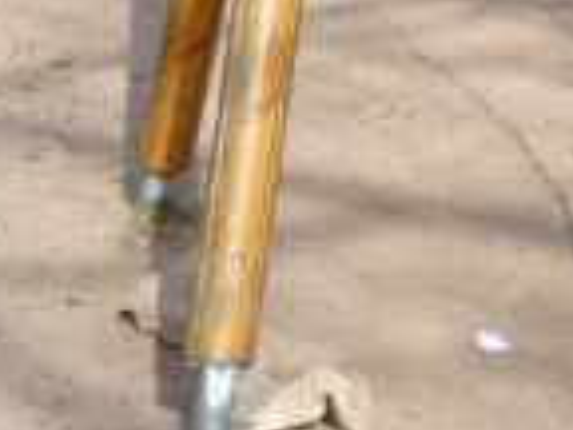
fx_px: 2665
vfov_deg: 9.0
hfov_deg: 11.6
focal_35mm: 161
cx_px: 931
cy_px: -215
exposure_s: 1/250
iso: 80
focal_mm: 5.2
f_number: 4
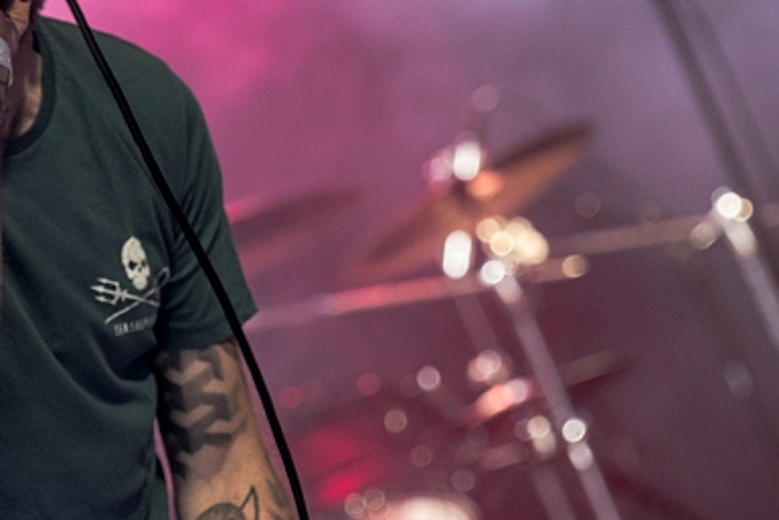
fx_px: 6797
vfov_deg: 4.4
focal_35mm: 314
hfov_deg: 6.6
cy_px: 121
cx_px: 263
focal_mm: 112
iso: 1600
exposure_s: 1/125
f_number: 2.8
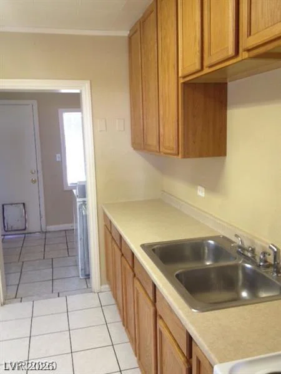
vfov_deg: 52.6
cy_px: 187
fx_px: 379
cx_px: 140
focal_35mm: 35
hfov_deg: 40.7
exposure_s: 1/20
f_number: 2.4
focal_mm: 4.28
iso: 125
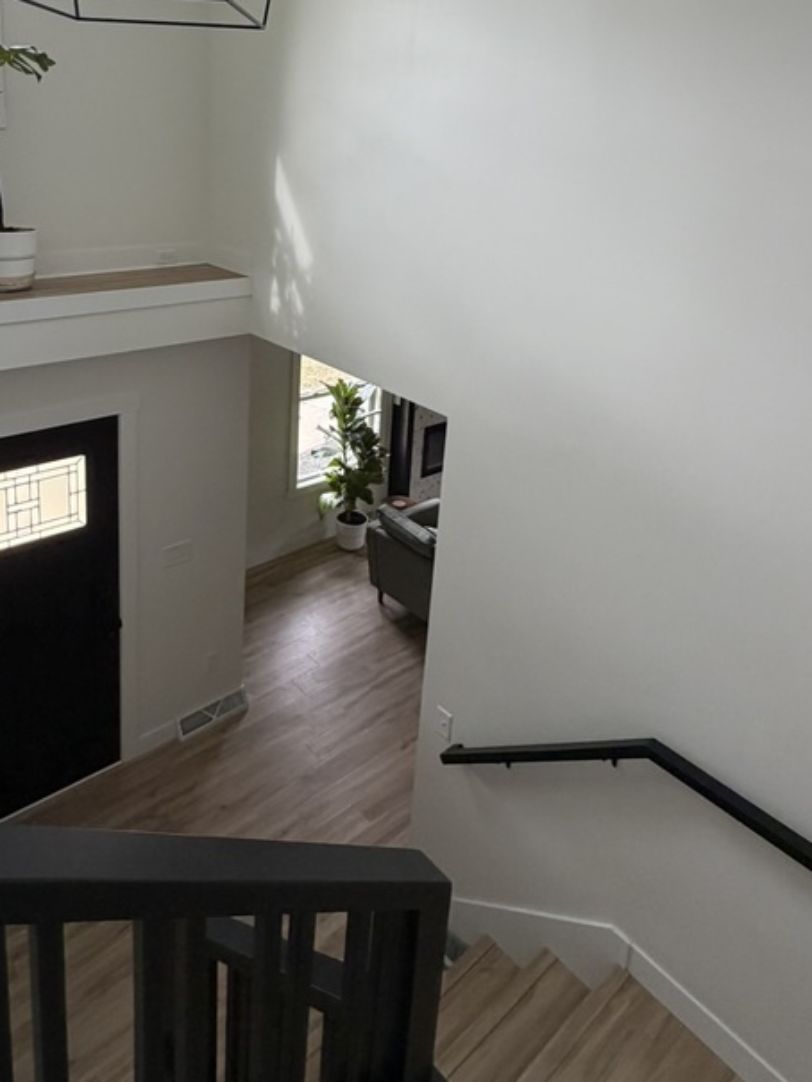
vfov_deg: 66.4
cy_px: 315
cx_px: 358
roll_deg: -3.0
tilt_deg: -13.3
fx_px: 782
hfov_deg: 54.8
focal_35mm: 25
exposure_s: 1/121
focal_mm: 2.22
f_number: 2.2
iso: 250
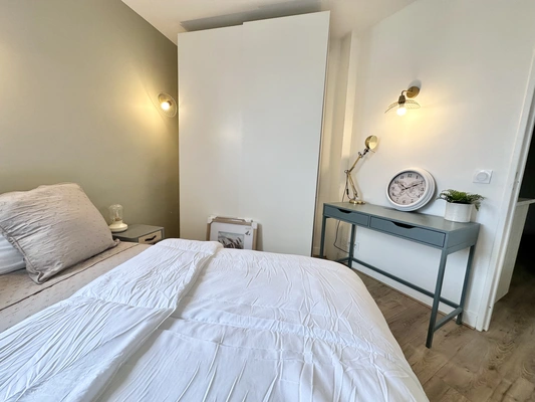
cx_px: 268
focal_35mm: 14
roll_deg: -2.2
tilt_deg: -8.7
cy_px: 201
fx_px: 216
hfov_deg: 102.1
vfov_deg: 85.7
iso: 100
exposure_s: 1/100
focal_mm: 2.22
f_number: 2.2
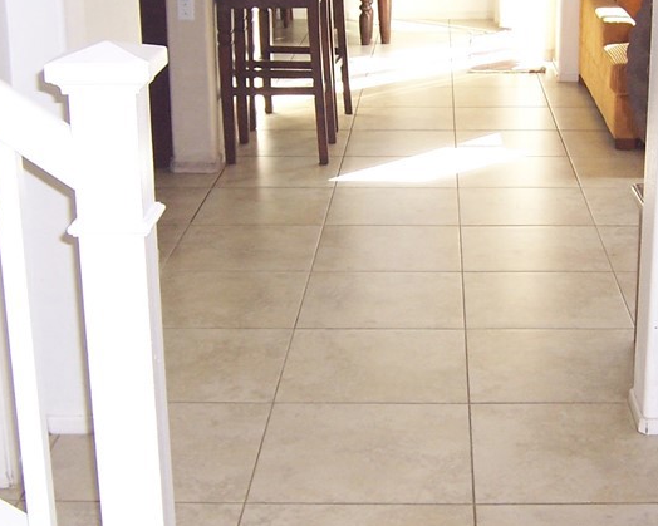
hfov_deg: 29.9
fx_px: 1227
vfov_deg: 24.1
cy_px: 188
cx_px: 426
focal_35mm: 63
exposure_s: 1/60
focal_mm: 5.5
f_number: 2.8
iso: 140
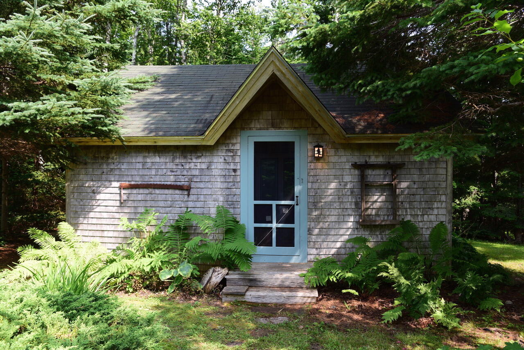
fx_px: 349
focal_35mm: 24
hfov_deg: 73.7
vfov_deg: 53.2
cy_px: 175
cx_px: 262
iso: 800
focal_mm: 24
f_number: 8
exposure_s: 1/250
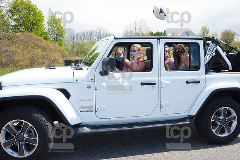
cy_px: 80
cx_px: 120
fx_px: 213
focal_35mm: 32
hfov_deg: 58.7
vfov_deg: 41.1
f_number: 7.1
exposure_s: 1/800
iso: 1000
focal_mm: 32
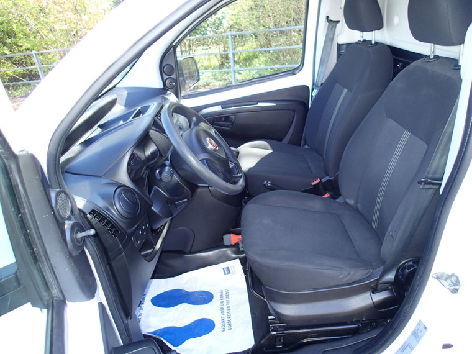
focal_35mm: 25
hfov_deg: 69.4
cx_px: 236
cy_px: 177
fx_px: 341
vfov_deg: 54.9
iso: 100
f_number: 2
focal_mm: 4.5
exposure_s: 1/80
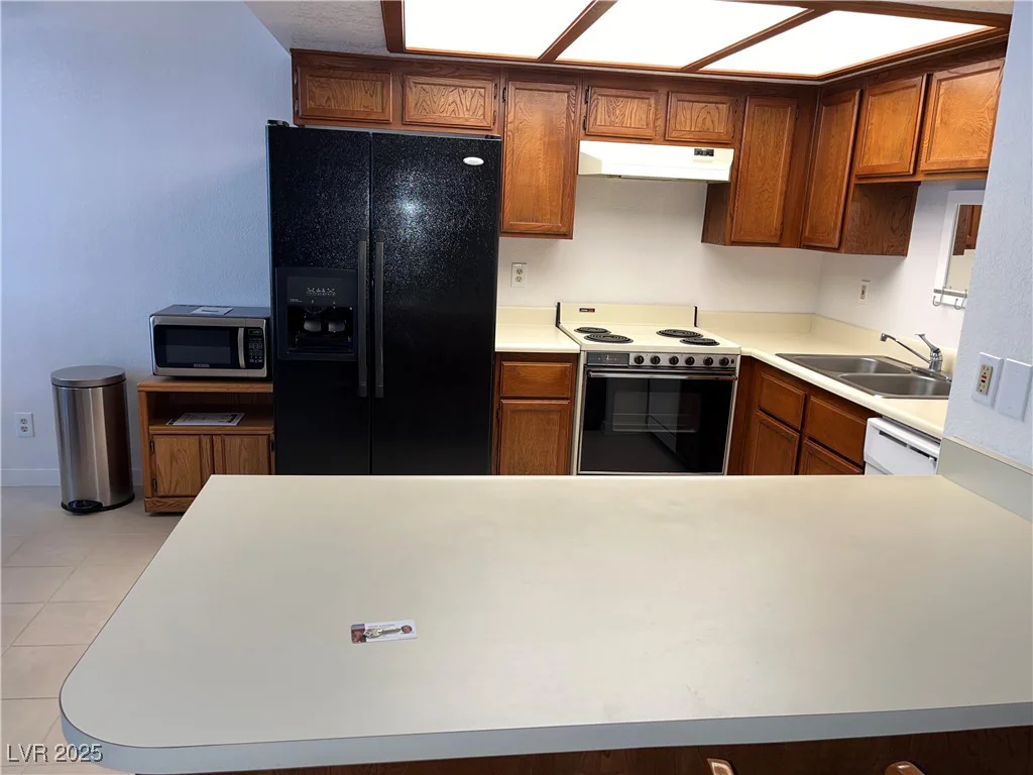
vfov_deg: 53.1
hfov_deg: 67.3
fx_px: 776
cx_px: 516
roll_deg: -2.1
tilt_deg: -12.8
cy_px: 388
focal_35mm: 26
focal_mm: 5.1
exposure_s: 1/22
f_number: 1.6
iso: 40
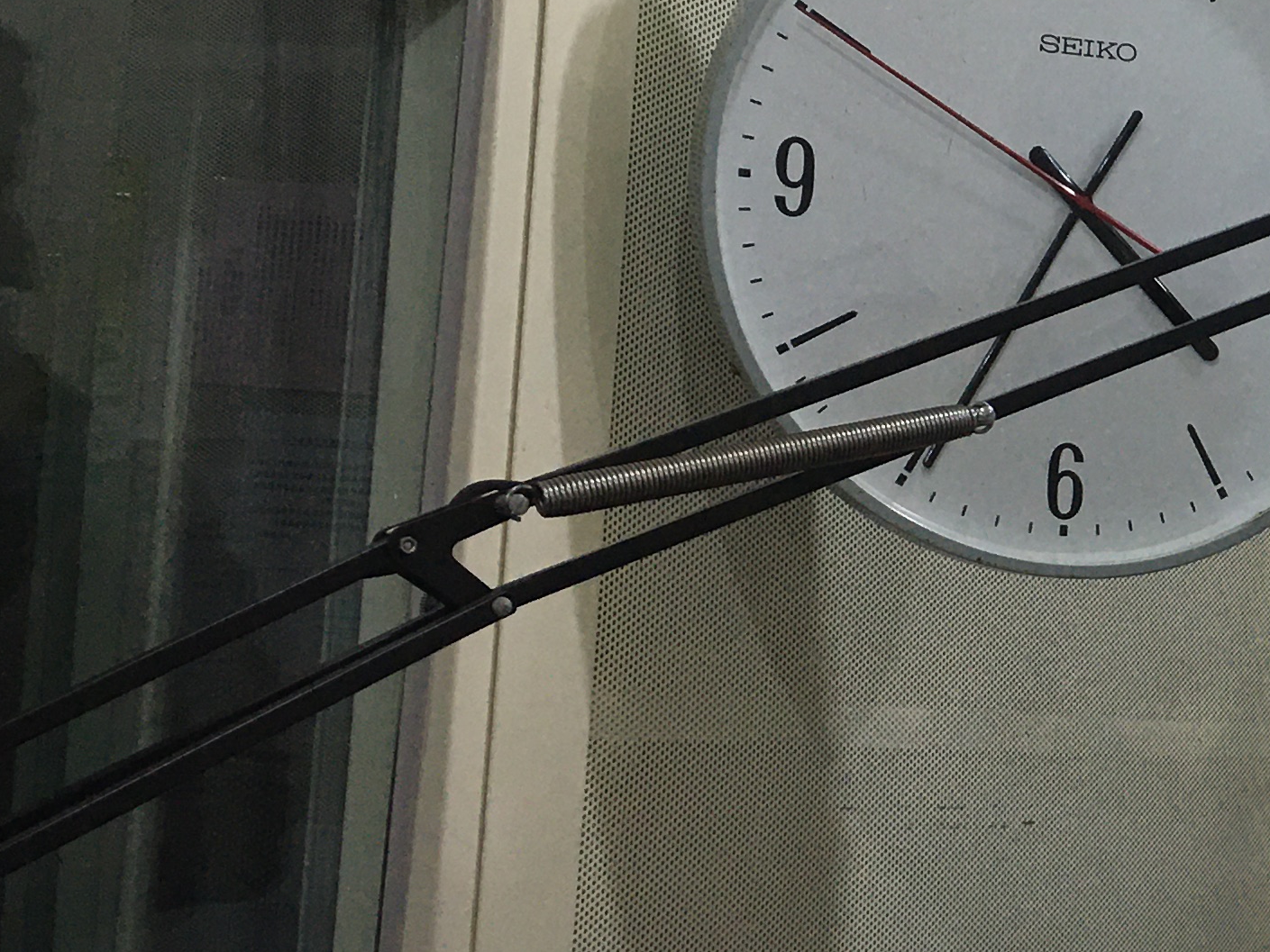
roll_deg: -1.8
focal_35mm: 83
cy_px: 437
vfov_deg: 17.8
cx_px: 1680
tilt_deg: +7.9
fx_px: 3045
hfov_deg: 21.2
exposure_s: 1/30
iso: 32
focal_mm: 4.15
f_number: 2.2
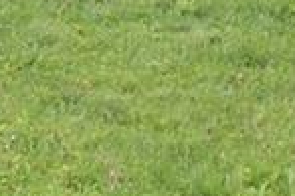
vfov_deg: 3.3
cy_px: -445
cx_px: 63
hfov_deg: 5.1
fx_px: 3282
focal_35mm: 401
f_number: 5.6
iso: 200
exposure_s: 1/125
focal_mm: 38
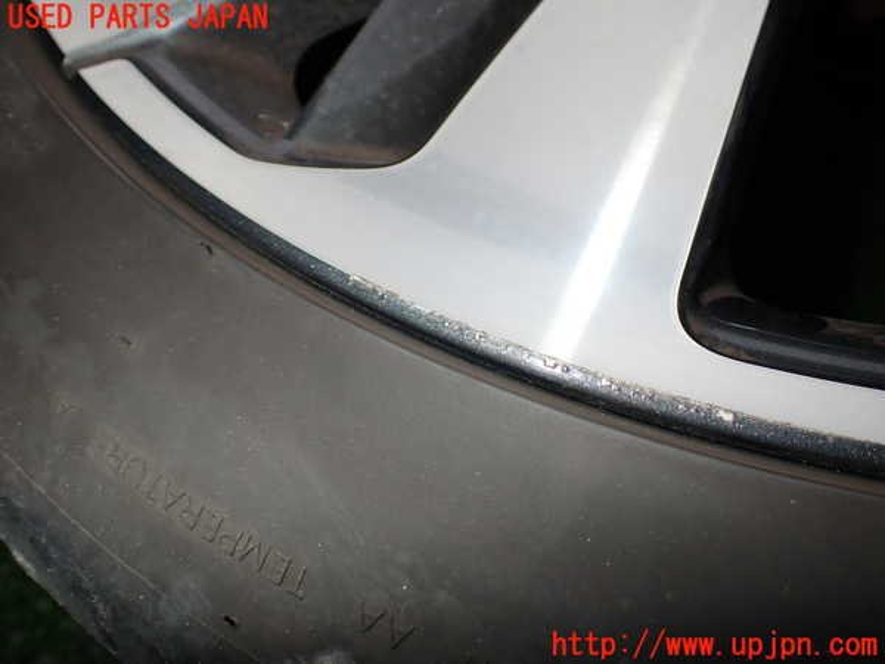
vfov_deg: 46.8
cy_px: 332
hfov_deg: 60.0
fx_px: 767
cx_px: 442
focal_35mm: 30
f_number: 6.3
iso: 100
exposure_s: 1/80
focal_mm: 5.4
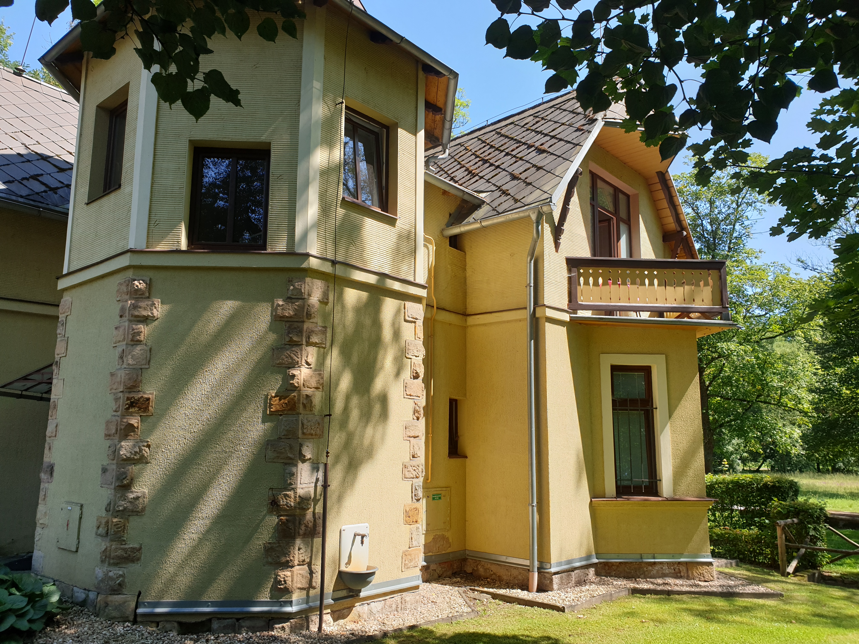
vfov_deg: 53.1
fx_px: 645
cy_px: 322
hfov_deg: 67.3
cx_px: 430
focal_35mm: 26
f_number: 2.4
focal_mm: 4.3
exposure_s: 1/749
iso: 50
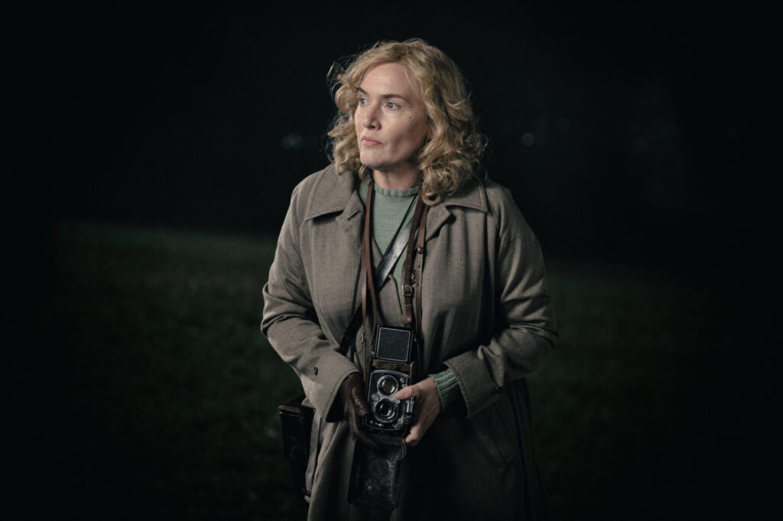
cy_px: 260
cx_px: 392
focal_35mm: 73
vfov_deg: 18.6
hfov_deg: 27.7
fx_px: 1586
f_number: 2.8
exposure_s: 1/200
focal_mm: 73
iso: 1000
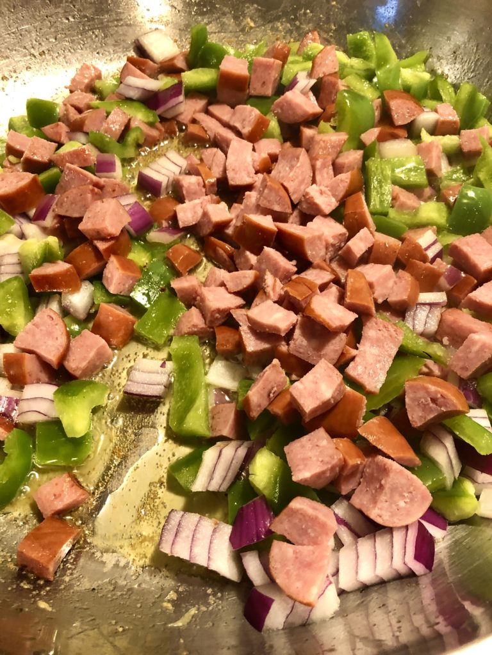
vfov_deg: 63.4
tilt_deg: -58.0
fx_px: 531
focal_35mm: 28
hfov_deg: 49.7
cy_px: 328
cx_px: 246
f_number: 1.8
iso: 64
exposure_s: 1/15
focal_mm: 3.99
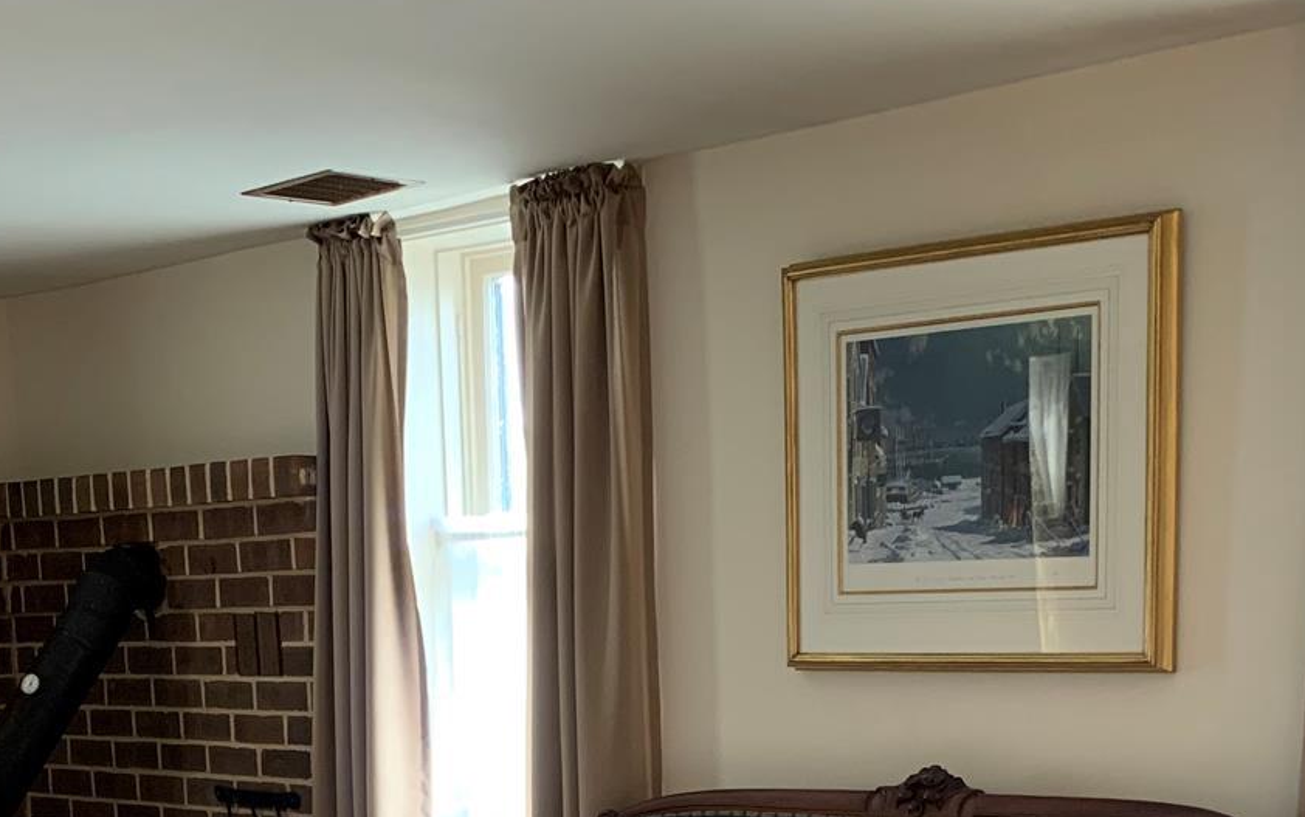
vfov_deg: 18.1
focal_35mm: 67
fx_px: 2384
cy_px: 1071
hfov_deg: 30.5
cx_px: 477
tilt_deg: -10.6
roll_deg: +1.9
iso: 160
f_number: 1.8
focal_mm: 4.25
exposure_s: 1/60
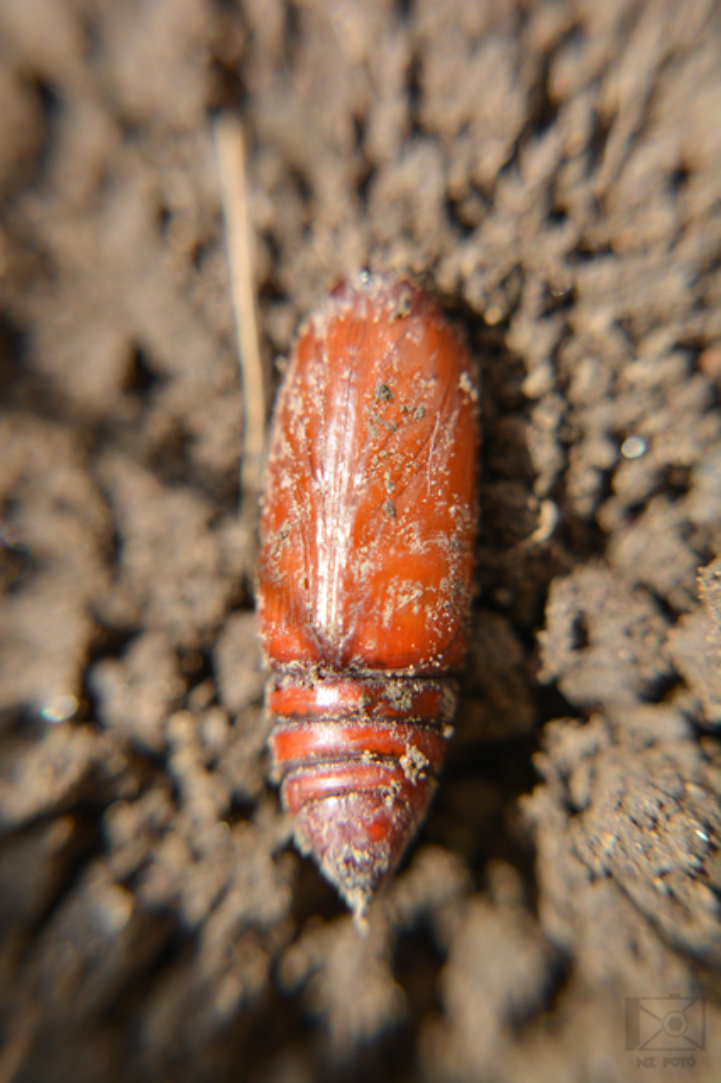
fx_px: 1443
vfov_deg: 41.1
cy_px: 542
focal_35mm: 48
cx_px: 360
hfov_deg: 28.0
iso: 125
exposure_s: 1/160
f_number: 6.3
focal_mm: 32
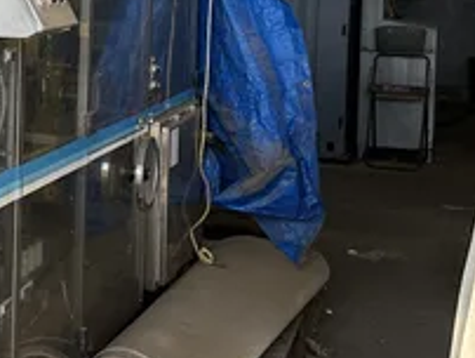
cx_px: -66
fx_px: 1223
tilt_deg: -3.8
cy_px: 58
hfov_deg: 20.8
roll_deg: -2.2
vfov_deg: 16.5
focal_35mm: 89
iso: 80
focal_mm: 6.86
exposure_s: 1/428
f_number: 1.78
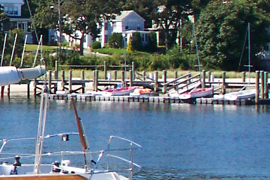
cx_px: -313
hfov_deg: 11.7
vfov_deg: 9.0
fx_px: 1140
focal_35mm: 152
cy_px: 107
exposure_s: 1/125
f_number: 9.5
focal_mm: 7.5
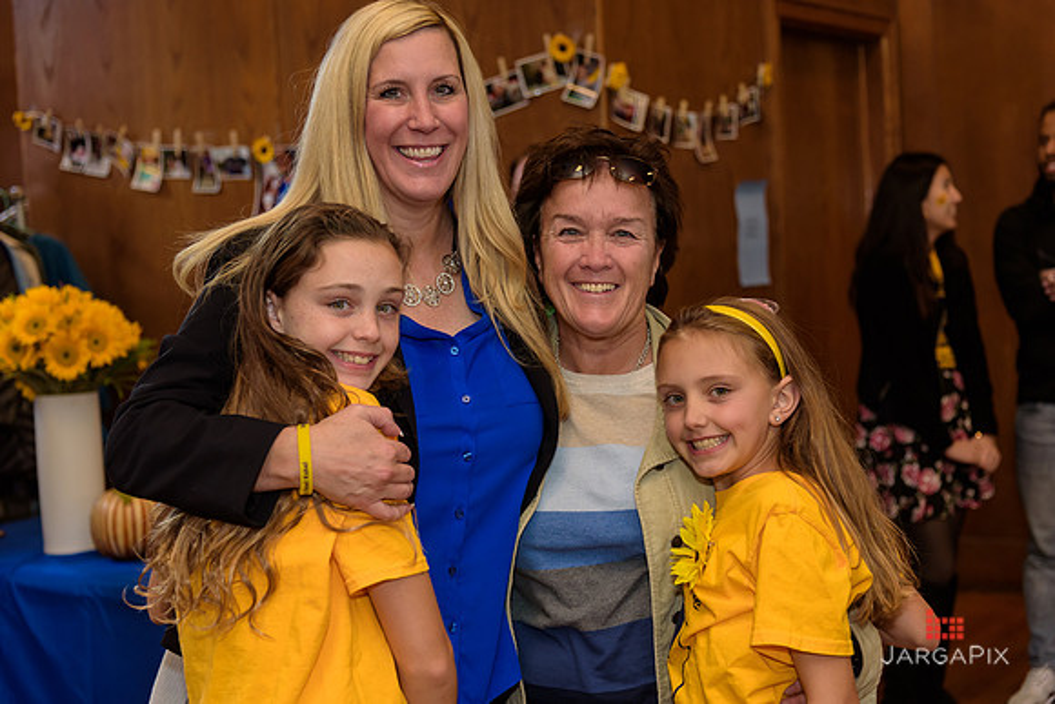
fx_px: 1700
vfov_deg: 23.4
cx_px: 528
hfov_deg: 34.5
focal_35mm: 58
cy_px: 352
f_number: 4
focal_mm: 58
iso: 640
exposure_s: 1/100
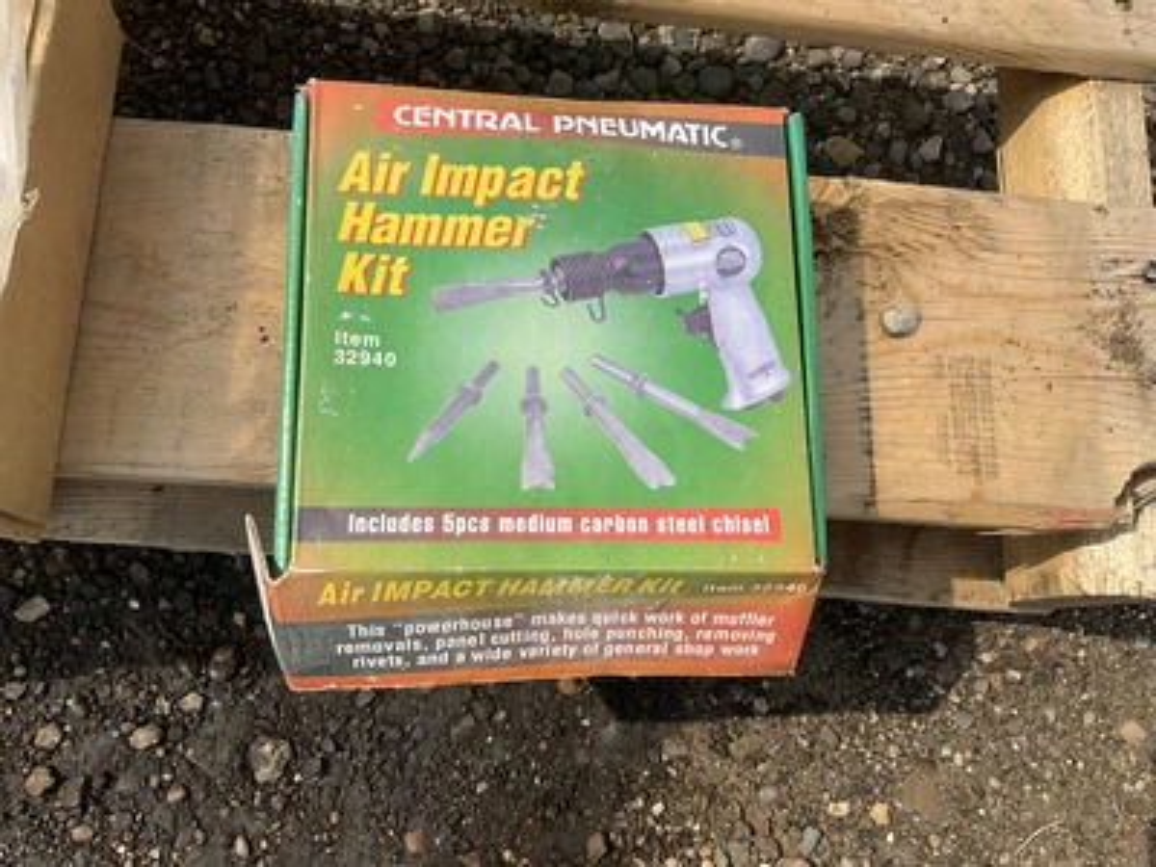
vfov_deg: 48.2
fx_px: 968
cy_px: 434
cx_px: 578
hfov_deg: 61.7
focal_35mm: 29
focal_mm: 3
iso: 25
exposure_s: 1/2227
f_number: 1.8
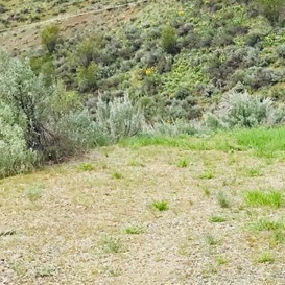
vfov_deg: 18.3
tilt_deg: -13.1
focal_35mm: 93
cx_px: 375
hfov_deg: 17.5
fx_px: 866
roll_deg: -1.0
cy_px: 270
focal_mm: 3.99
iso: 20
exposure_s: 1/1429
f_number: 1.8
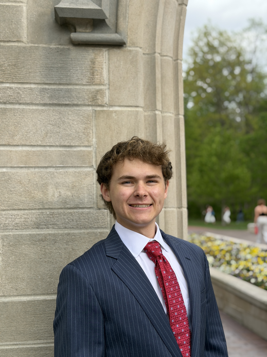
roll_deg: +2.4
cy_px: 178
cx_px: 134
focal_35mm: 48
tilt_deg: +5.1
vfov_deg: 39.7
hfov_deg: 30.3
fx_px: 494
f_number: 1.78
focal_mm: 6.76
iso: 80
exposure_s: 1/1543
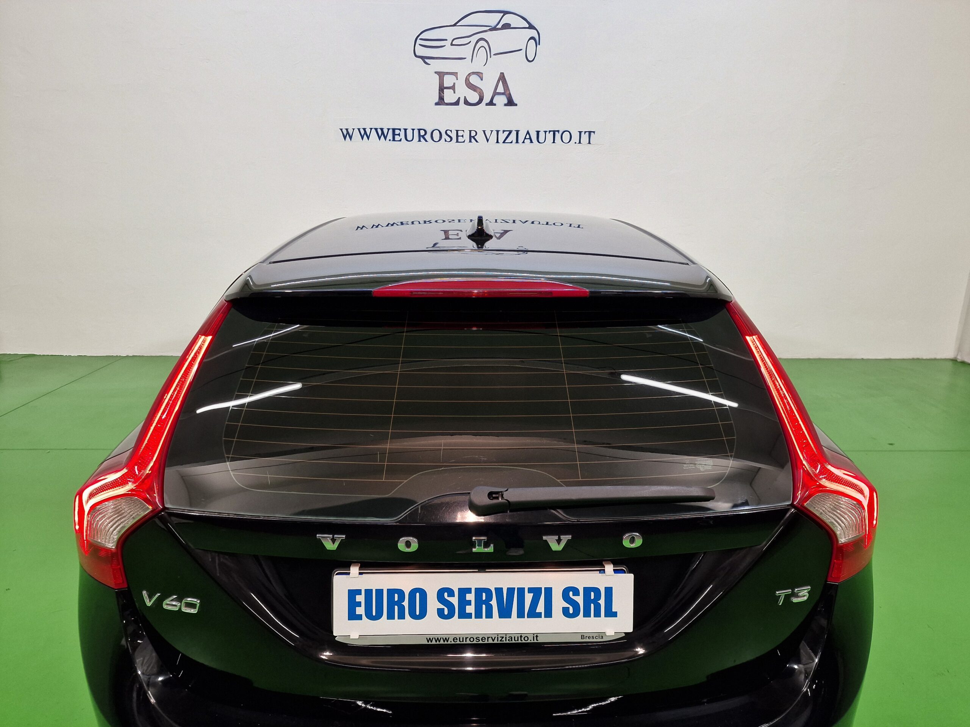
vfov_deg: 58.9
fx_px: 644
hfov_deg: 73.9
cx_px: 485
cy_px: 364
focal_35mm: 23
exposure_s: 1/100
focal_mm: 6.4
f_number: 1.8
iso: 100
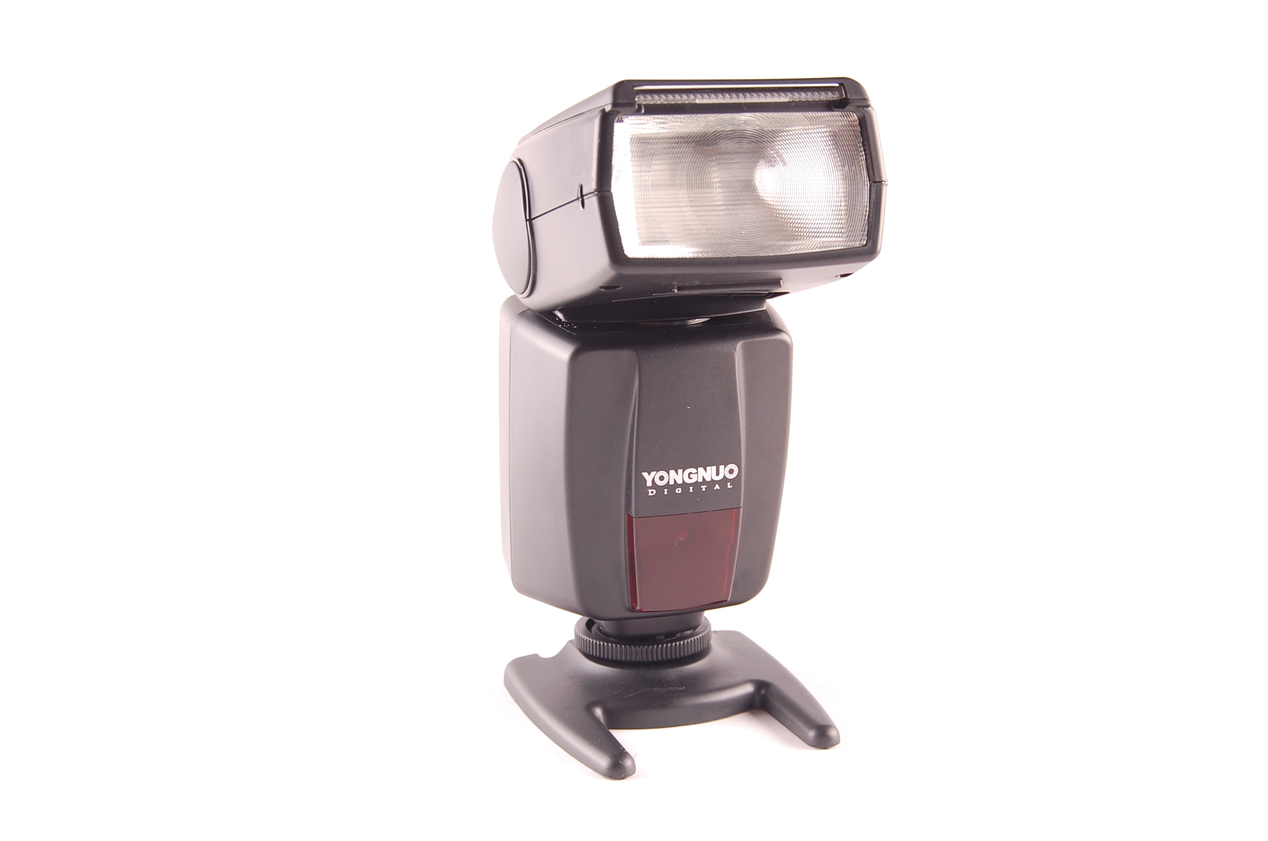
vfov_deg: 26.4
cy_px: 420
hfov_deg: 38.9
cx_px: 634
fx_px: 1793
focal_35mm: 51
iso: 200
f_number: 8
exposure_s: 1/125
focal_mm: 34
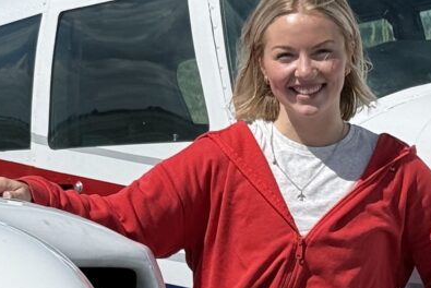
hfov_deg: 10.6
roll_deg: -0.5
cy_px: 156
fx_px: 2324
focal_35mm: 194
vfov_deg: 7.1
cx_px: 325
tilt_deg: -3.3
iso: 50
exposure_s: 1/11364
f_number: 1.78
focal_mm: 6.76
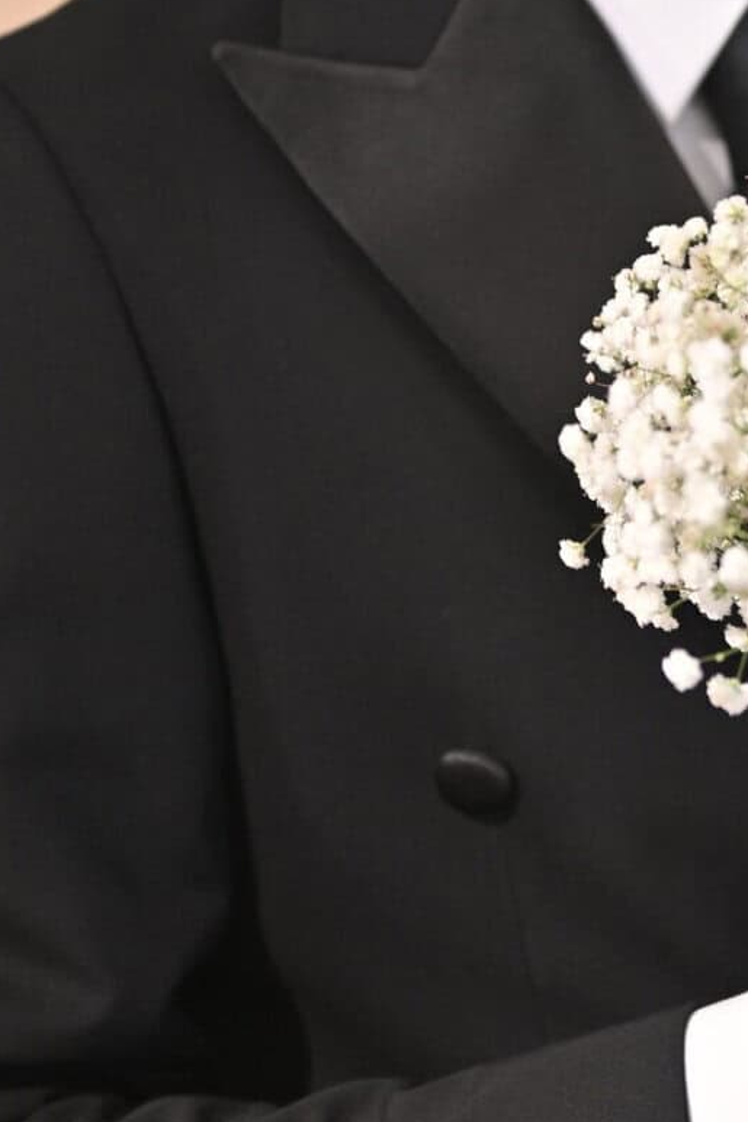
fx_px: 4646
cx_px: 869
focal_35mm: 149
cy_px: 408
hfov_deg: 9.1
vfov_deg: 13.8
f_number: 1.8
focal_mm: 50
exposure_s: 1/160
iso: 500
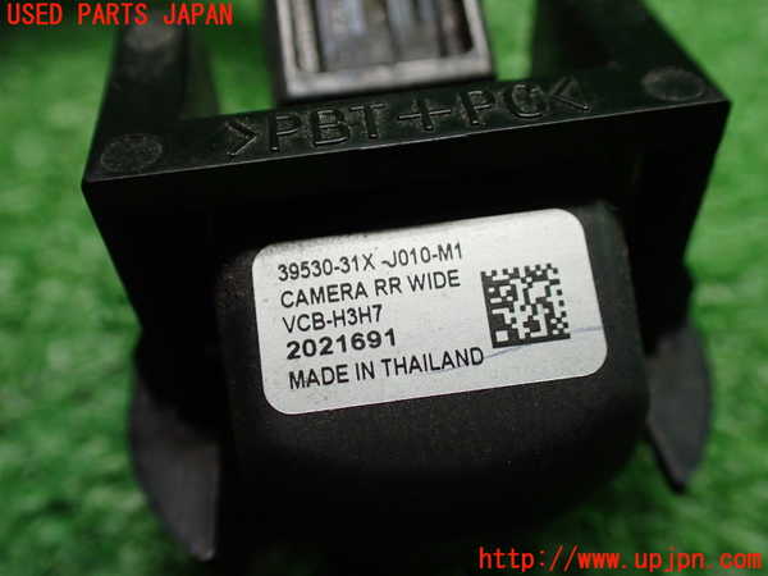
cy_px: 288
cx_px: 384
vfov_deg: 44.2
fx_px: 710
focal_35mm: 32
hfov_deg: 56.8
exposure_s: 1/125
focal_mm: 5.79
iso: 800
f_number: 2.4
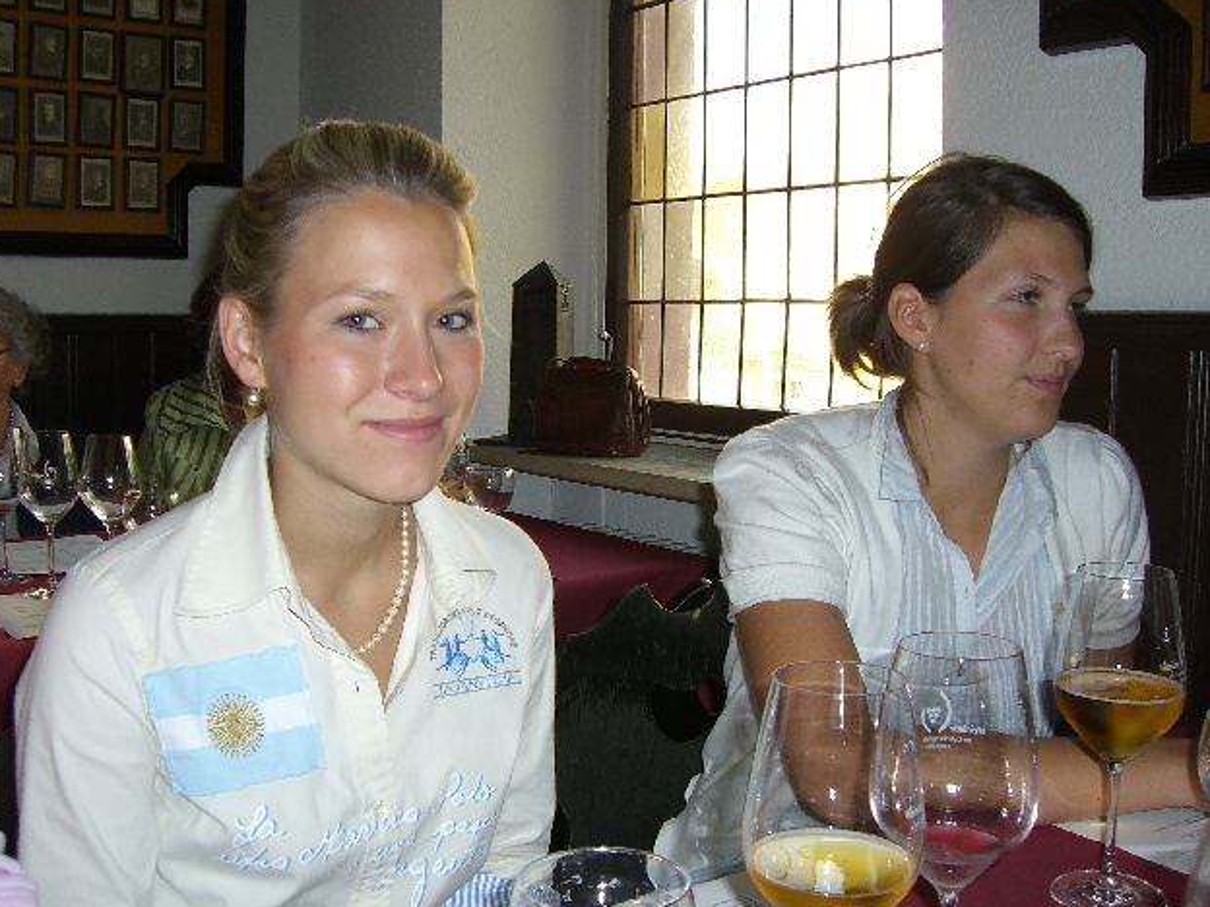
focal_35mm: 39
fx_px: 1363
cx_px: 591
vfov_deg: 36.8
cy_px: 444
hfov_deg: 47.9
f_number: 2.7
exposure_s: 1/60
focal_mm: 6.2
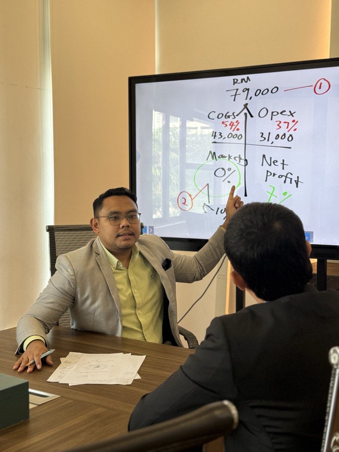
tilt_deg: -5.0
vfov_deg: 39.7
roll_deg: -0.7
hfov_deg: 30.3
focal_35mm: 48
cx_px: 170
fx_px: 627
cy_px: 226
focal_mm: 6.76
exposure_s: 1/119
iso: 100
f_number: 1.78
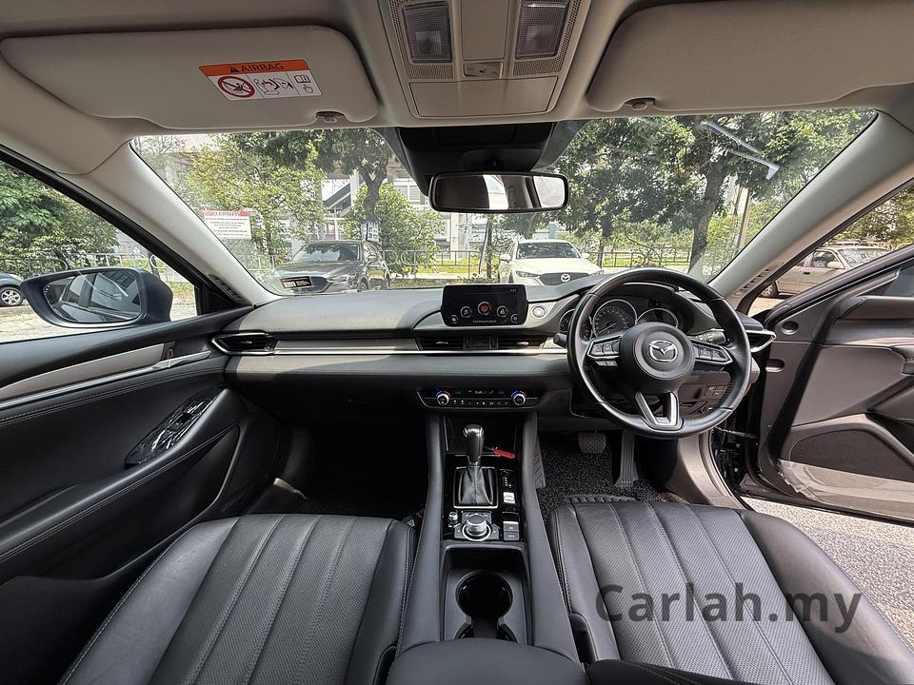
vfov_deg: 85.7
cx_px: 457
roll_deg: -0.6
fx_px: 370
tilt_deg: -13.9
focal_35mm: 14
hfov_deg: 102.1
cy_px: 342
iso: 64
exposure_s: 1/217
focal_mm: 2.22
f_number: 2.2
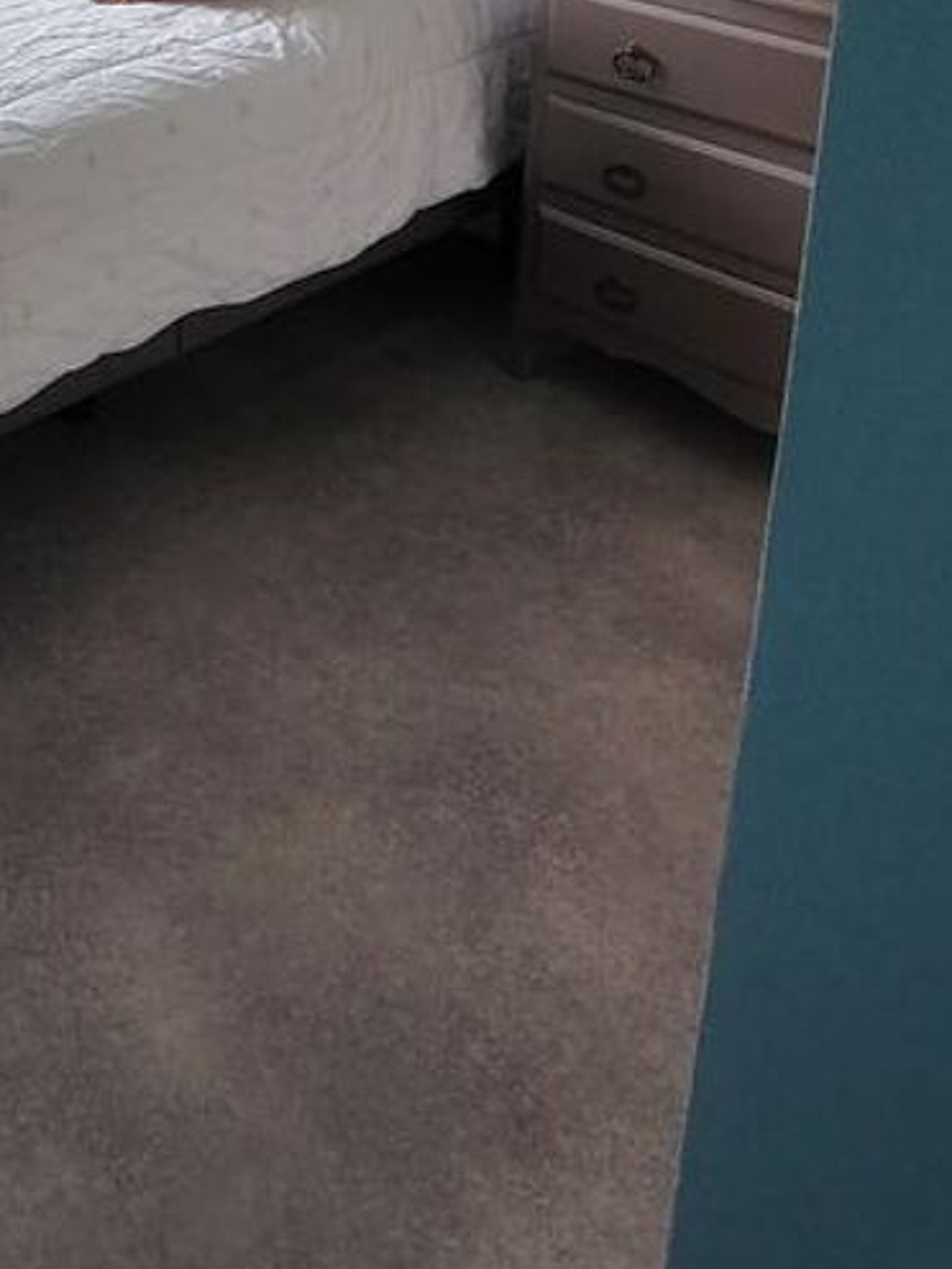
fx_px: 1577
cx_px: -51
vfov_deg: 37.5
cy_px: -91
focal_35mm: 43
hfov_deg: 30.6
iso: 840
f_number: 2.2
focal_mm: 2.13
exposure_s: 1/25
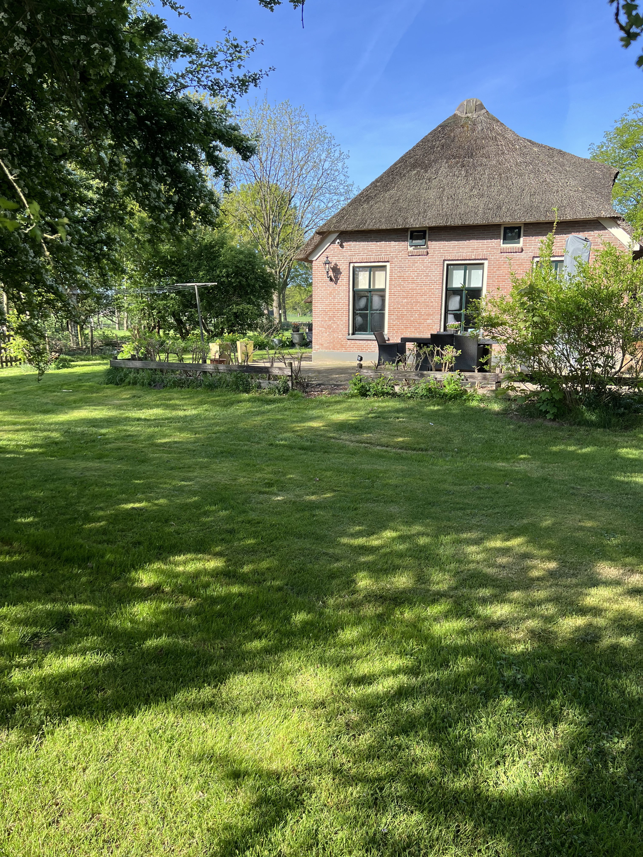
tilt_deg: -8.2
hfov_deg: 53.1
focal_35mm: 26
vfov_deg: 67.3
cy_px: 428
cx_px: 322
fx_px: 644
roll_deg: +1.2
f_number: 1.5
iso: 50
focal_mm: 5.7
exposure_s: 1/1089
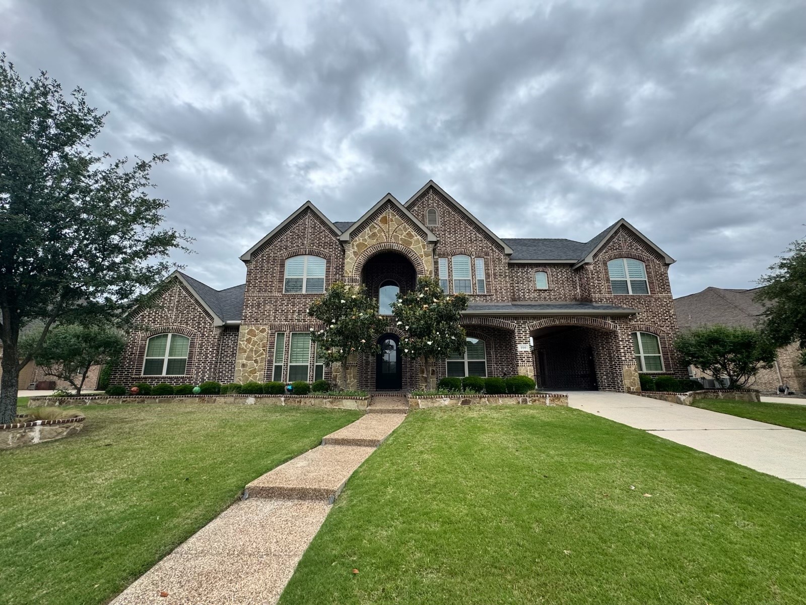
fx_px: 326
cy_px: 302
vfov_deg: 85.7
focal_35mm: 14
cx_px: 403
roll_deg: +0.4
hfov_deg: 102.1
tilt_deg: +13.8
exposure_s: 1/573
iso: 40
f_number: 2.2
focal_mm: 2.22
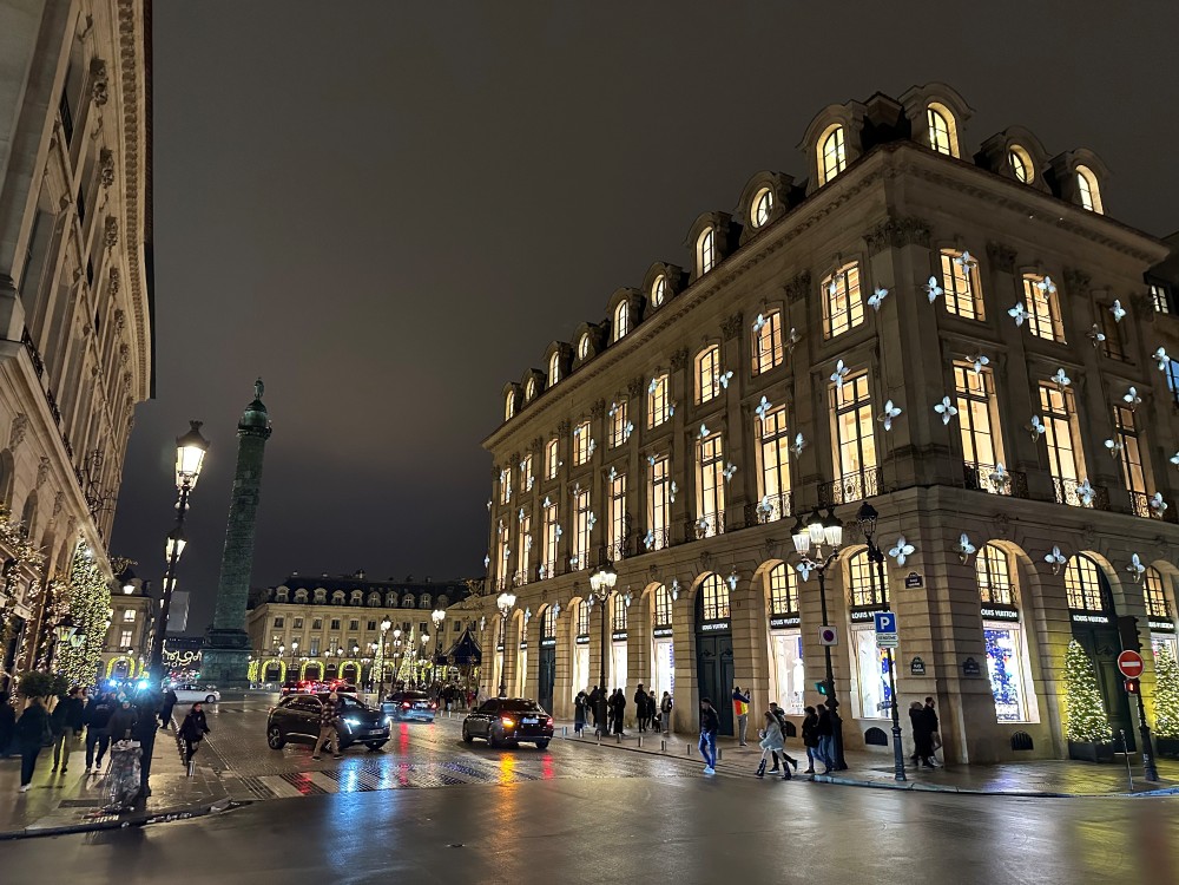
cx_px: 590
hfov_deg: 71.6
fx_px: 817
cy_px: 442
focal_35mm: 24
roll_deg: -1.2
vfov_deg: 56.8
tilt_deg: +16.5
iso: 800
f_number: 1.78
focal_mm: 6.86
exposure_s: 1/43
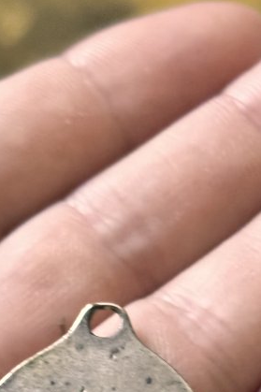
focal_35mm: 155
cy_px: 486
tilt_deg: -66.4
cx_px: 134
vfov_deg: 12.9
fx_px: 1687
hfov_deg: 8.8
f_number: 1.6
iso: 400
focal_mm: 5.96
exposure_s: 1/29
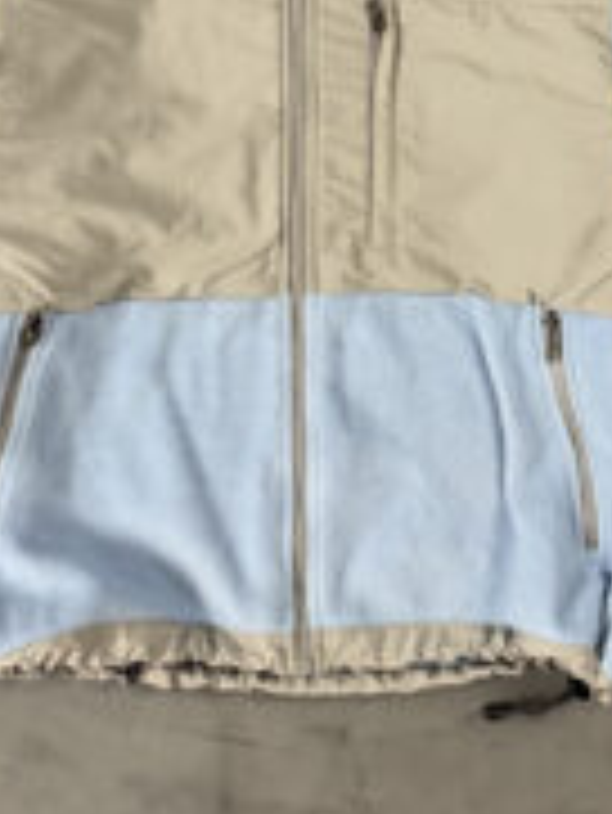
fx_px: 1248
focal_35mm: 53
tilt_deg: -87.2
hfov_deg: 27.6
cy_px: 175
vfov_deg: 35.1
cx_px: 302
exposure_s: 1/120
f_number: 1.78
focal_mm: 6.76
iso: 160
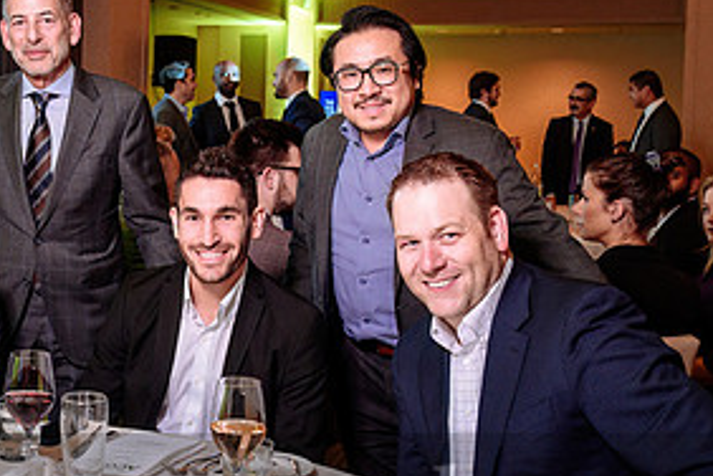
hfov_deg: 32.2
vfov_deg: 22.2
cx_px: 161
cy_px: 171
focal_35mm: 61
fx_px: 1208
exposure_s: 1/50
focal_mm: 26
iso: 1000
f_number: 4
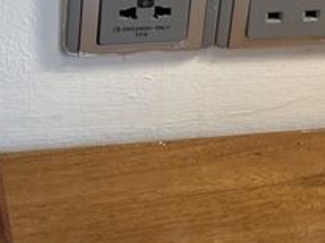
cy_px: -170
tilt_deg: -16.4
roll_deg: -1.6
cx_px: 11
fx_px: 900
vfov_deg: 13.9
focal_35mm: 96
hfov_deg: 19.9
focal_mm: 5.1
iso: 100
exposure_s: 1/100
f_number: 1.6
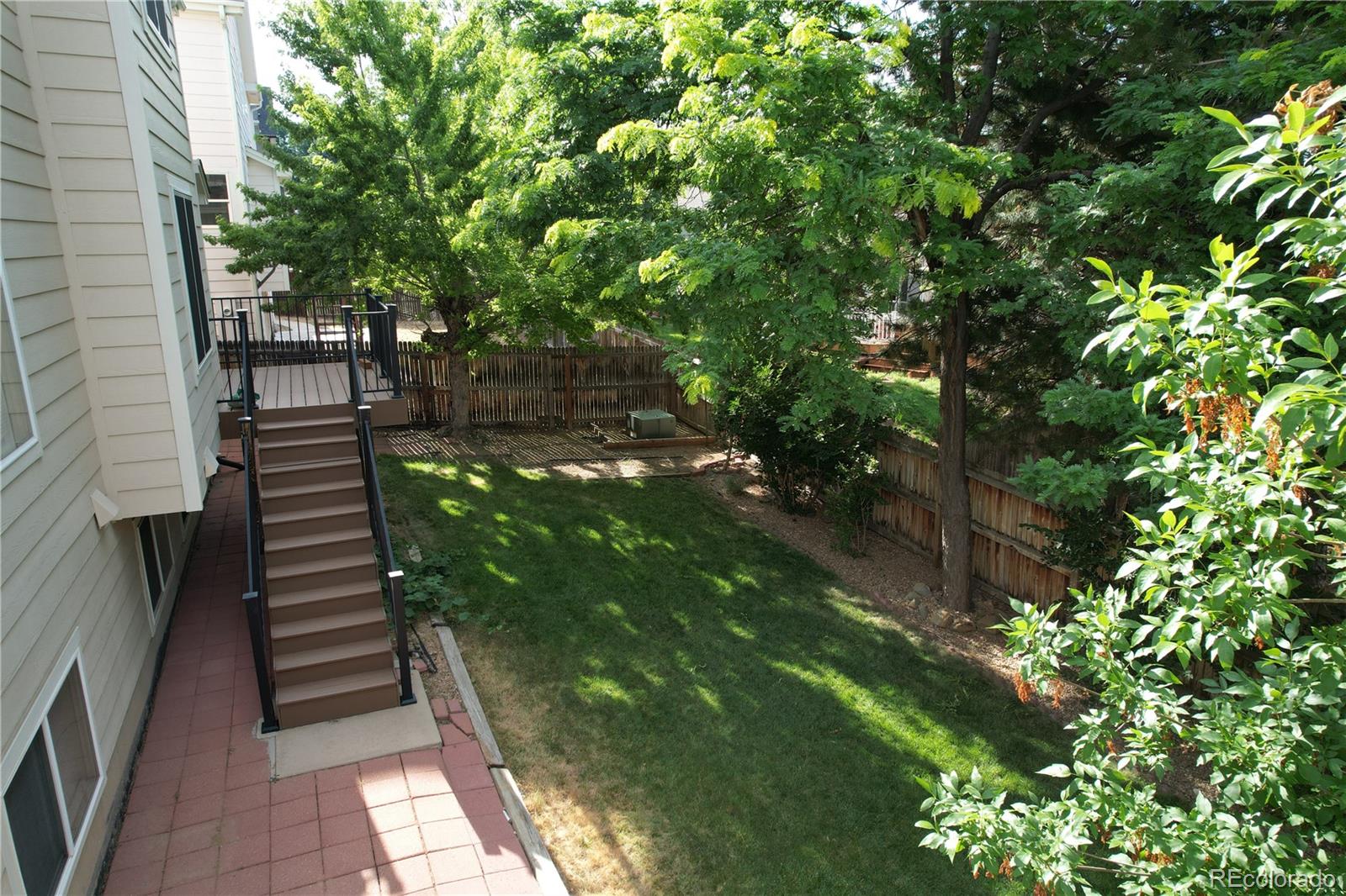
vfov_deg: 57.2
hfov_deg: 78.6
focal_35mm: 22
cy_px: 448
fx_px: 822
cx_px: 673
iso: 100
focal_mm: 8.38
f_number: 2.8
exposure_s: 1/400
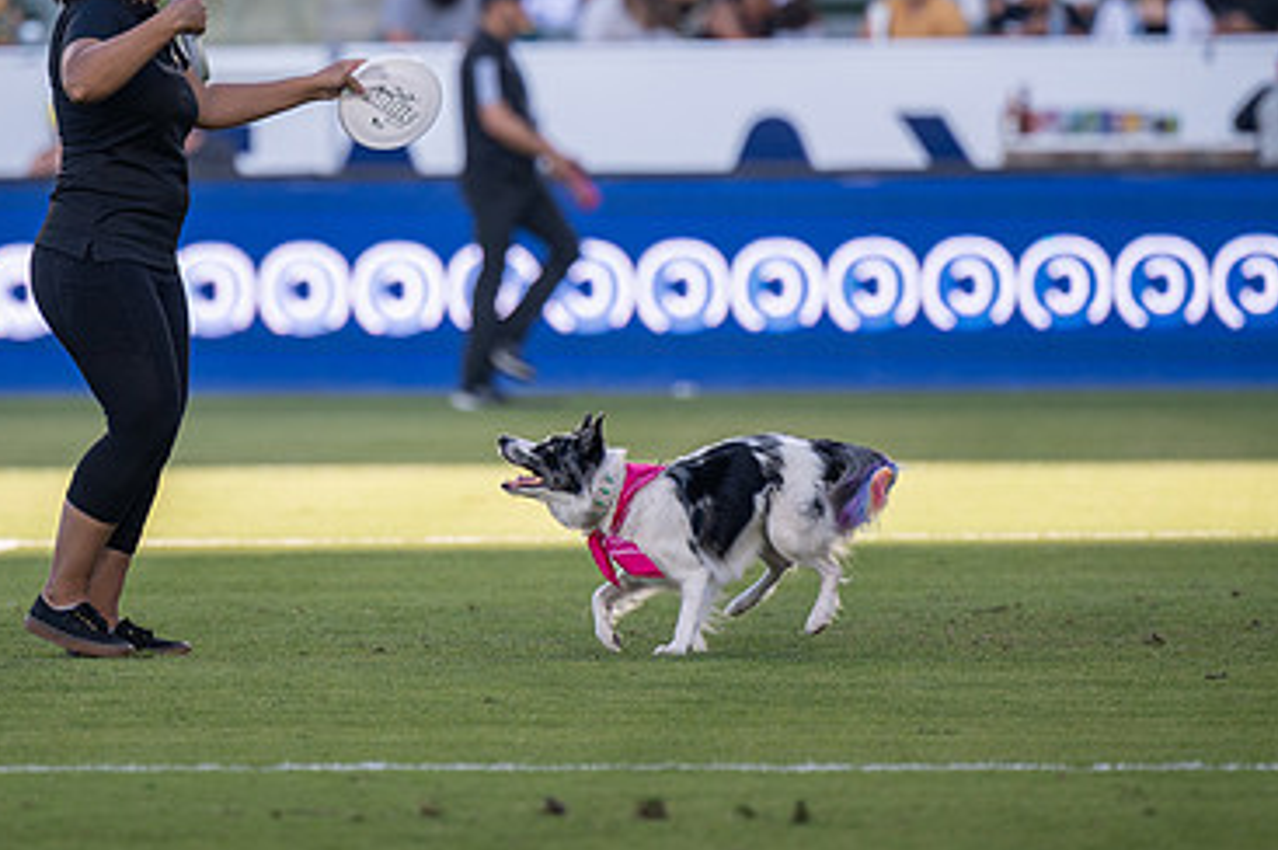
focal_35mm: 479
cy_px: 192
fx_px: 16989
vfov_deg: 2.9
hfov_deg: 4.3
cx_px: 543
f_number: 2.8
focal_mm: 200
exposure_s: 1/1000
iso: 140
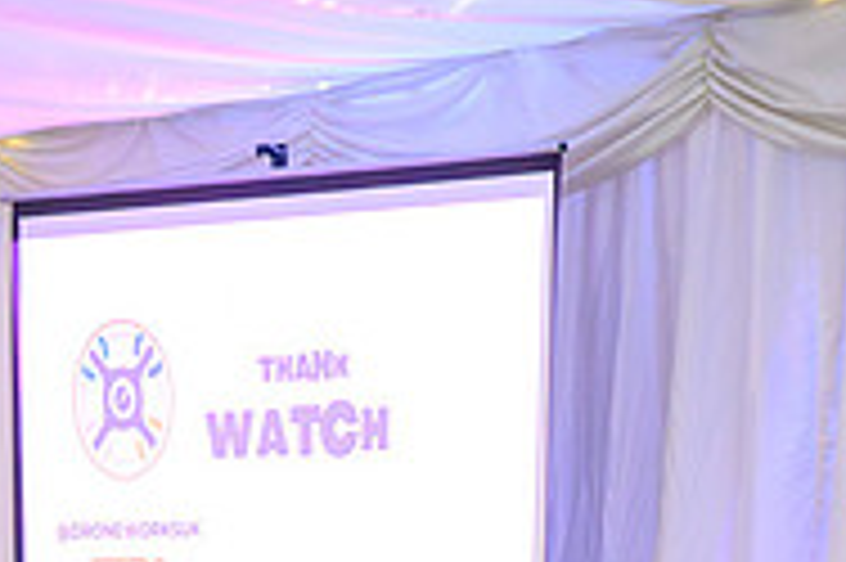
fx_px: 5588
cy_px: 827
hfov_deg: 8.5
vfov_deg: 5.7
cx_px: -225
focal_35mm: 238
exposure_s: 1/200
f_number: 2.8
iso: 12800
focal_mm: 77
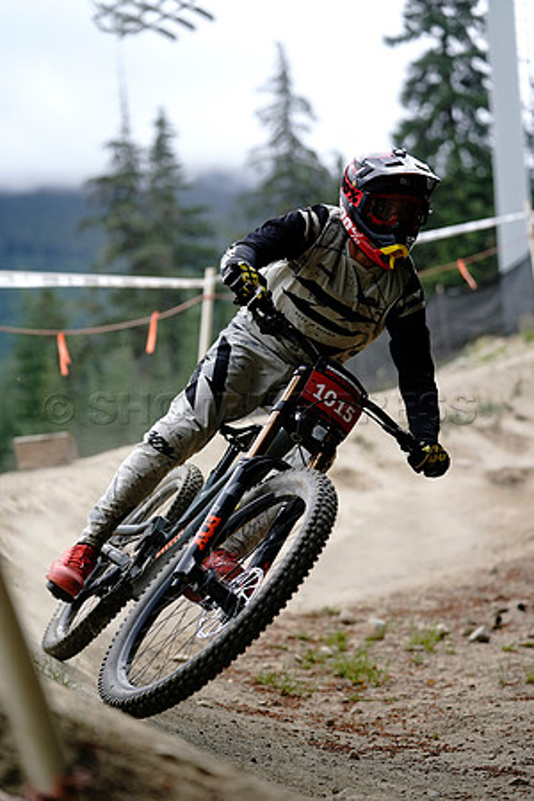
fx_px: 2002
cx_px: 267
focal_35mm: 90
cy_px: 400
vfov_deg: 22.6
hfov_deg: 15.2
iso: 500
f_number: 2.8
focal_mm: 90
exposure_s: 1/1600
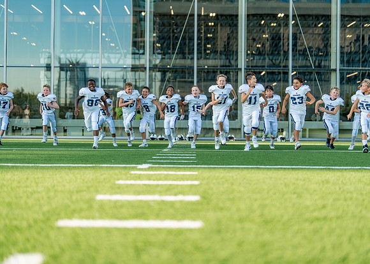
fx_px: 574
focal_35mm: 55
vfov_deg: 25.9
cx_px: 197
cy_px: 132
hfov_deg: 35.7
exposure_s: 1/2000
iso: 125
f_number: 1.2
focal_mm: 50
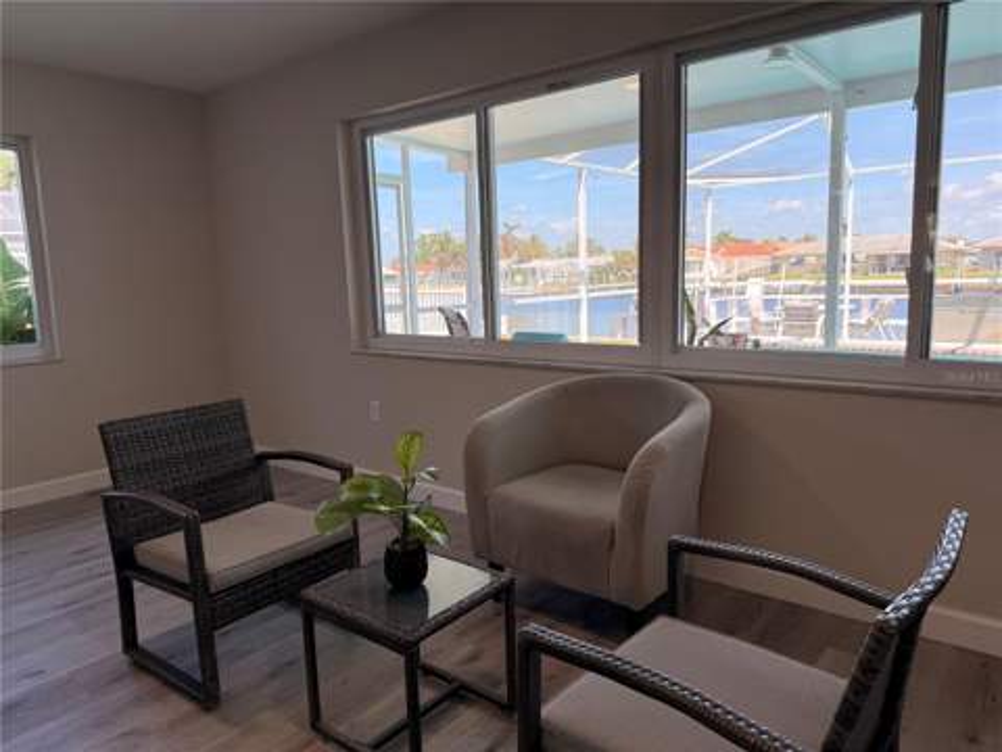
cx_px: 501
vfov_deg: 56.8
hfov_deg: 71.6
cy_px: 376
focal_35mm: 24
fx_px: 695
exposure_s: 1/715
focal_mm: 6.76
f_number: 1.78
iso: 100
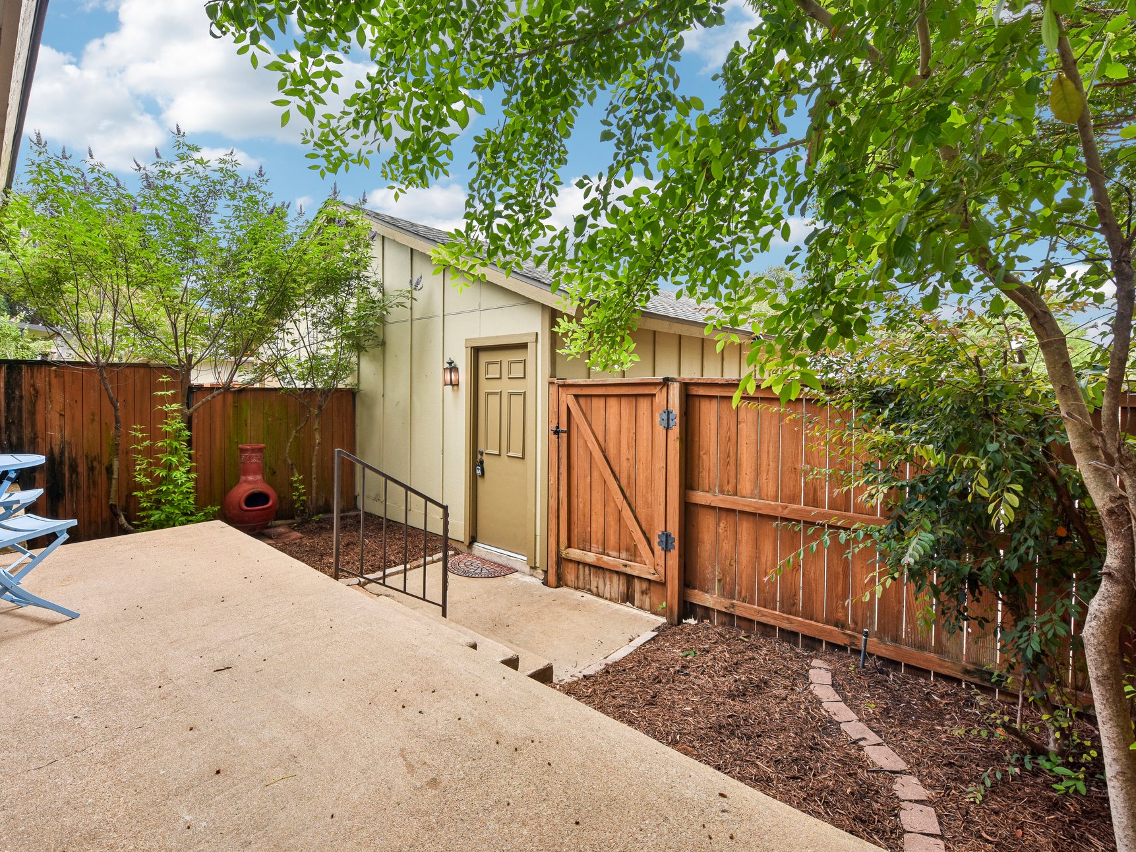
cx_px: 523
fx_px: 525
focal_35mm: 16
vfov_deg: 78.0
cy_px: 403
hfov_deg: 94.3
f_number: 8
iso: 100
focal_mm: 14
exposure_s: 1/80
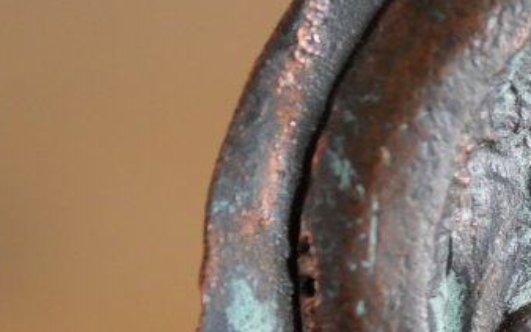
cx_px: 928
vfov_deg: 5.8
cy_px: 428
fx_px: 3269
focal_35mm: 226
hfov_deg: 8.9
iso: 1000
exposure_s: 1/60
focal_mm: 30
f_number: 2.8
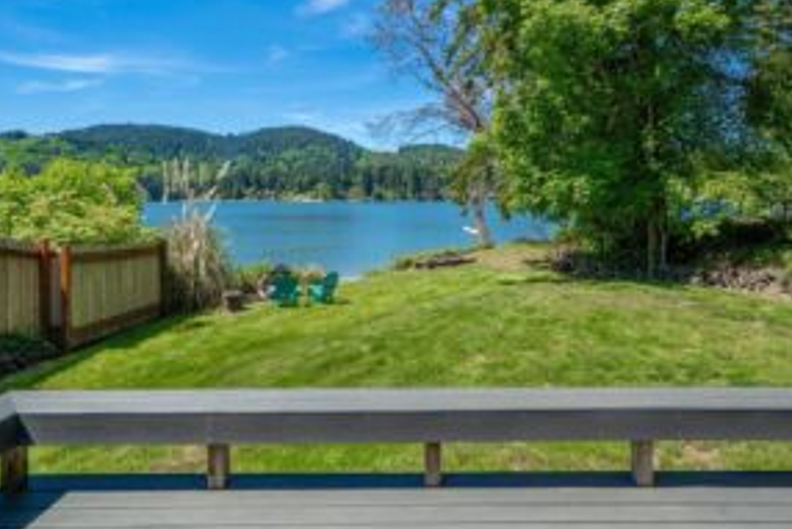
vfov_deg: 58.8
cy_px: 198
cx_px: 438
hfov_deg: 80.9
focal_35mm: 21
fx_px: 462
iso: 100
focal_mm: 15
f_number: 7.1
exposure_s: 1/125
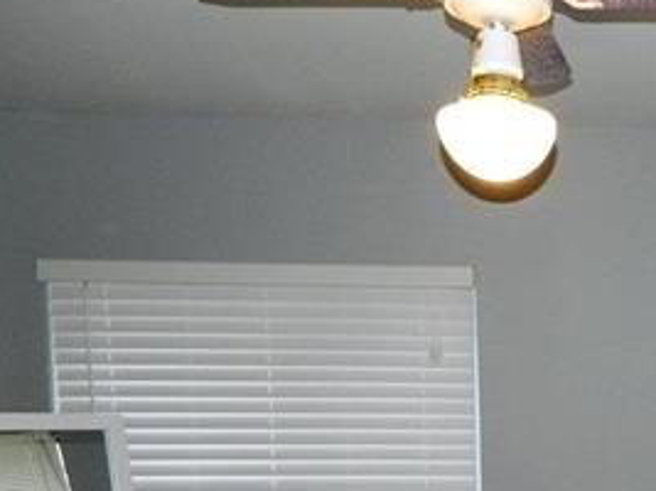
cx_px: 700
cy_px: 572
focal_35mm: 60
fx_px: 1137
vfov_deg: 22.7
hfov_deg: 29.4
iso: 200
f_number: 3.1
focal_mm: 4.5
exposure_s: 1/30
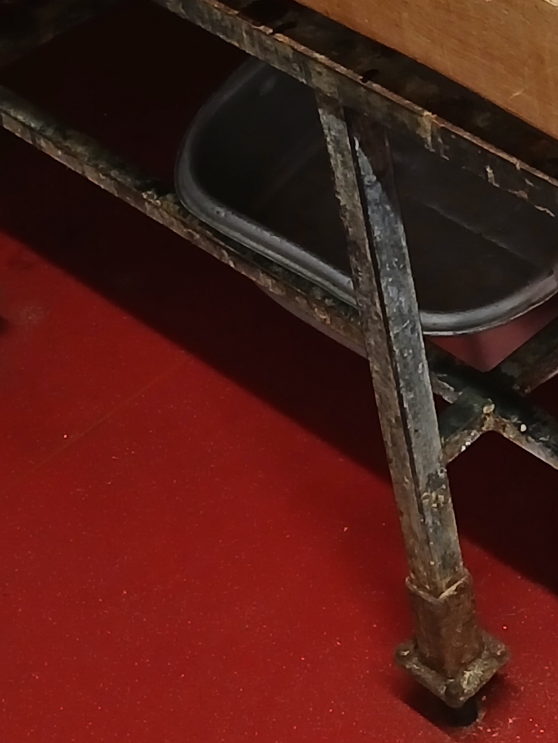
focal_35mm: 96
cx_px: 727
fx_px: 2063
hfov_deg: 14.7
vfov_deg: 20.1
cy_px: 118
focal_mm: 3.98
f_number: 1.8
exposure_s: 1/50
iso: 250
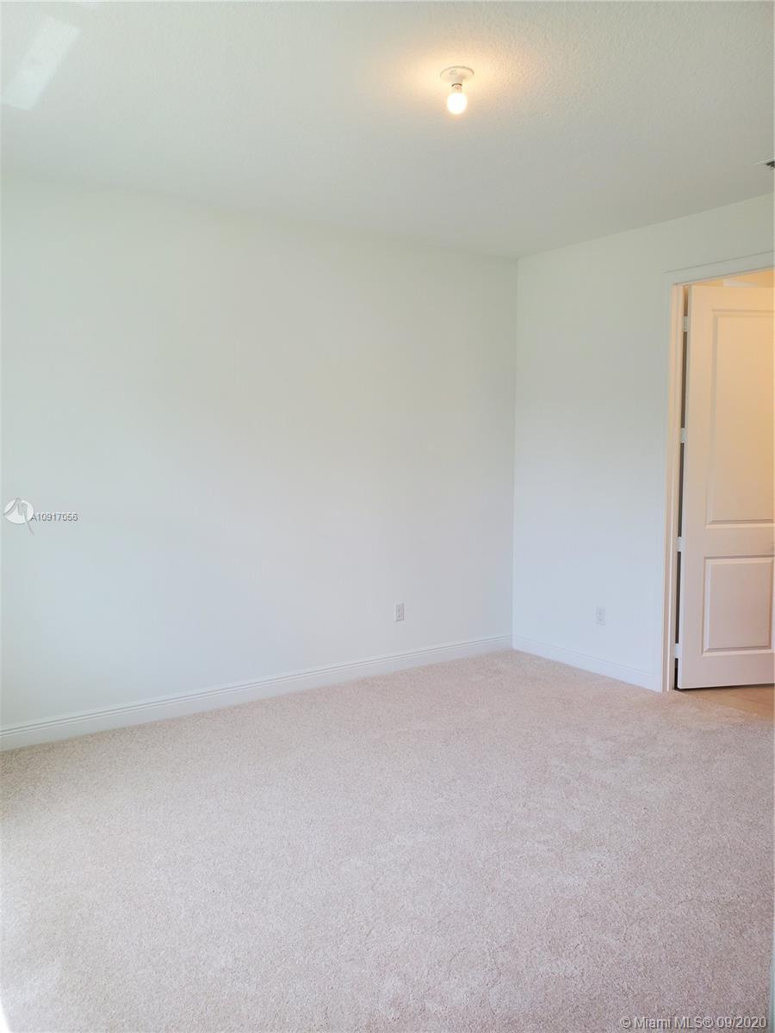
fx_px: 776
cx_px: 388
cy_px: 516
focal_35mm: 26
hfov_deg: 53.1
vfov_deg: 67.3
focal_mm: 4.3
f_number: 2.4
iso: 80
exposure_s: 1/120
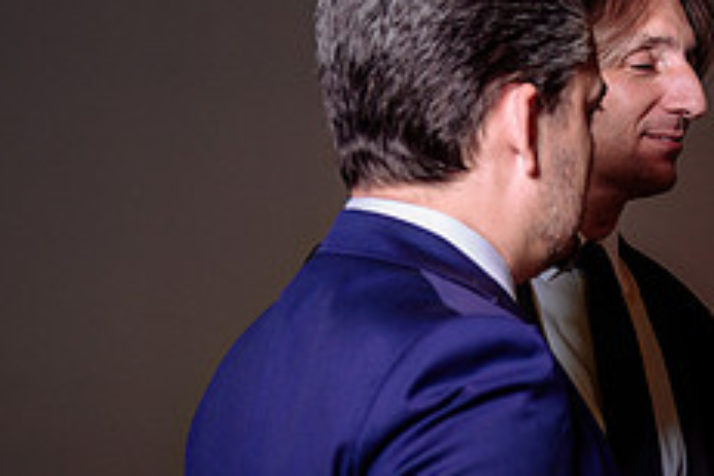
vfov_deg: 12.5
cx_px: 1067
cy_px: 487
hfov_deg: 17.1
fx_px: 2142
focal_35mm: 108
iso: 1000
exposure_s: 1/125
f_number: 3.5
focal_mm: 36
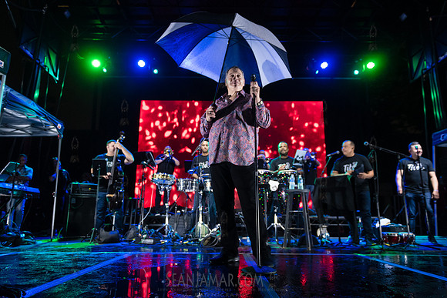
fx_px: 313
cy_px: 149
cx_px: 224
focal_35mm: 25
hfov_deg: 71.0
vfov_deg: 50.9
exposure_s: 1/200
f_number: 3.2
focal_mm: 24
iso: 3200
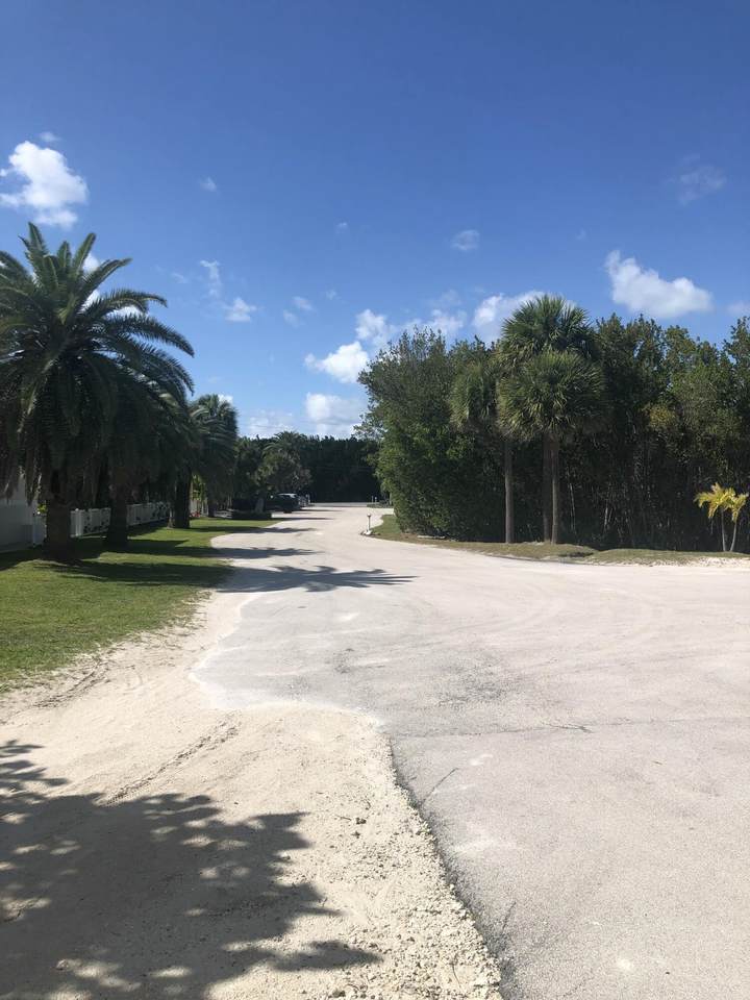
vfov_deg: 63.4
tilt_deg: -0.3
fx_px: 809
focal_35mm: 28
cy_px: 500
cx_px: 375
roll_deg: +0.3
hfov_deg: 49.7
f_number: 1.8
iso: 20
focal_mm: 3.99
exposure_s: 1/3436
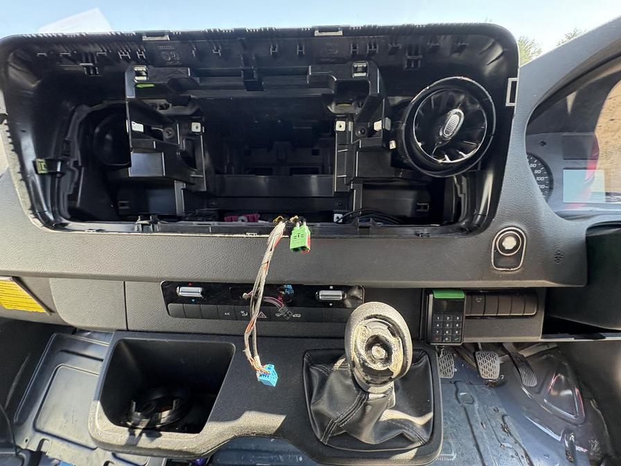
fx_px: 251
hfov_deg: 102.1
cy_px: 233
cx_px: 310
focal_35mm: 14
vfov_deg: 85.7
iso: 125
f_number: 2.2
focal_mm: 2.22
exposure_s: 1/99
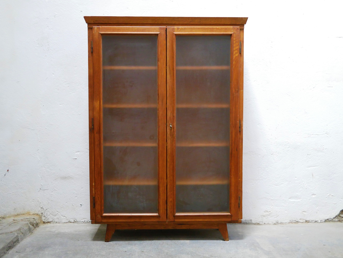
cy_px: 129
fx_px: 397
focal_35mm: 40
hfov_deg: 46.8
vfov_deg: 36.0
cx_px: 172
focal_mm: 20
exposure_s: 1/60
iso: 2000
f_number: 1.7
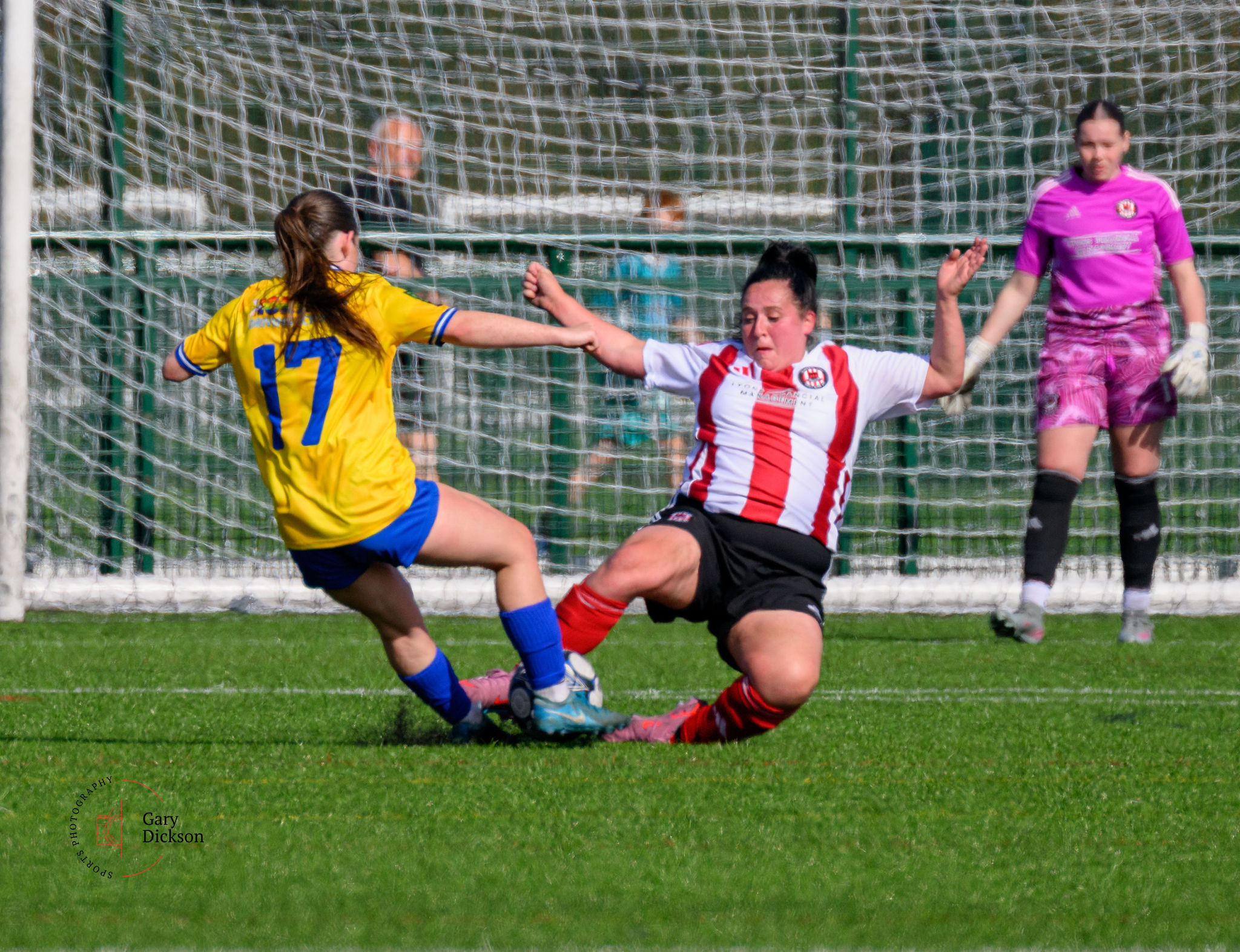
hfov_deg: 2.1
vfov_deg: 1.6
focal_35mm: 947
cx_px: 522
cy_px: 370
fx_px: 34219
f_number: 5.6
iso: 320
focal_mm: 400
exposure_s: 1/2000
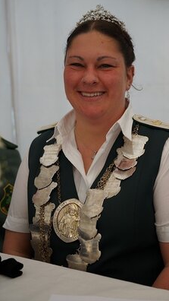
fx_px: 438
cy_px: 150
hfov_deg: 21.8
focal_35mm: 55
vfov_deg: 37.8
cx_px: 100
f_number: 4
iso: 125
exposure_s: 1/60
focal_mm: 52
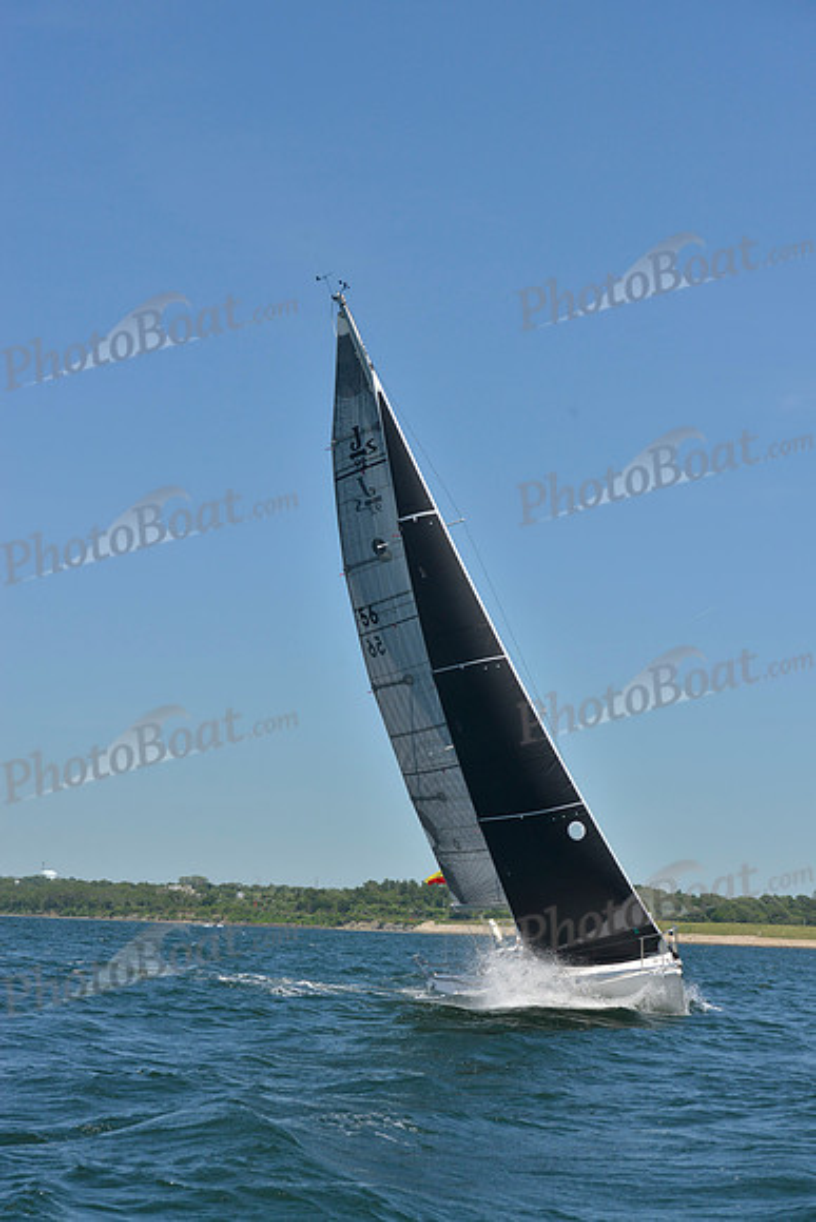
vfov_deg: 28.8
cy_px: 611
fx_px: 2378
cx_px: 408
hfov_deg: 19.5
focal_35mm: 70
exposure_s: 1/1250
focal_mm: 70
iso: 280
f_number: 9
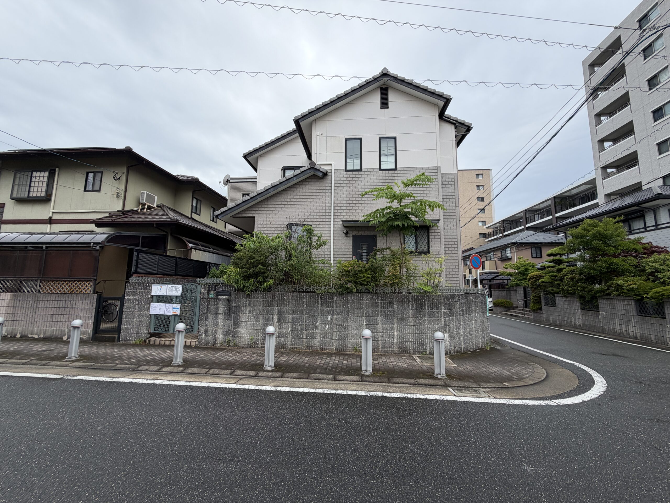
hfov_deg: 102.1
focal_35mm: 14
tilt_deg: +8.2
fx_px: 271
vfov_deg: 85.7
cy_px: 252
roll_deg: -0.8
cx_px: 335
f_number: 2.2
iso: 40
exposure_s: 1/514
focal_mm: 2.22
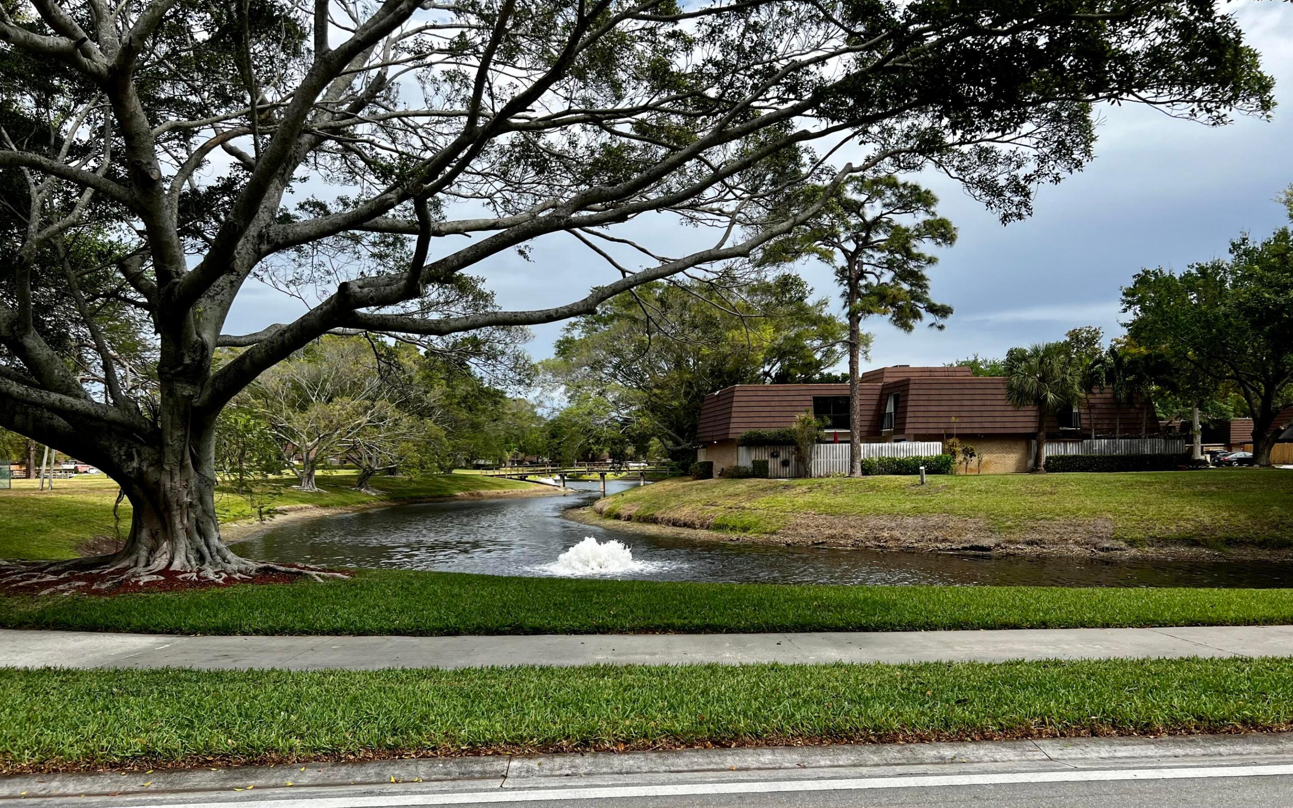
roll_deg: -0.1
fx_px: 987
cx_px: 645
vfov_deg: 44.4
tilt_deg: +0.0
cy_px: 461
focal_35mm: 28
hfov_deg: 66.5
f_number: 1.5
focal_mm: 5.7
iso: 50
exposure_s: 1/3704
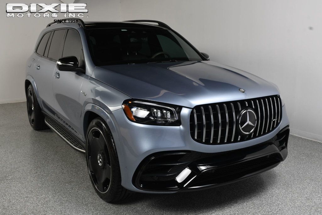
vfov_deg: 36.8
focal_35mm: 36
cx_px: 161
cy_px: 108
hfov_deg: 53.1
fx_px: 322
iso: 100
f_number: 11
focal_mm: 24
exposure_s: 1/160
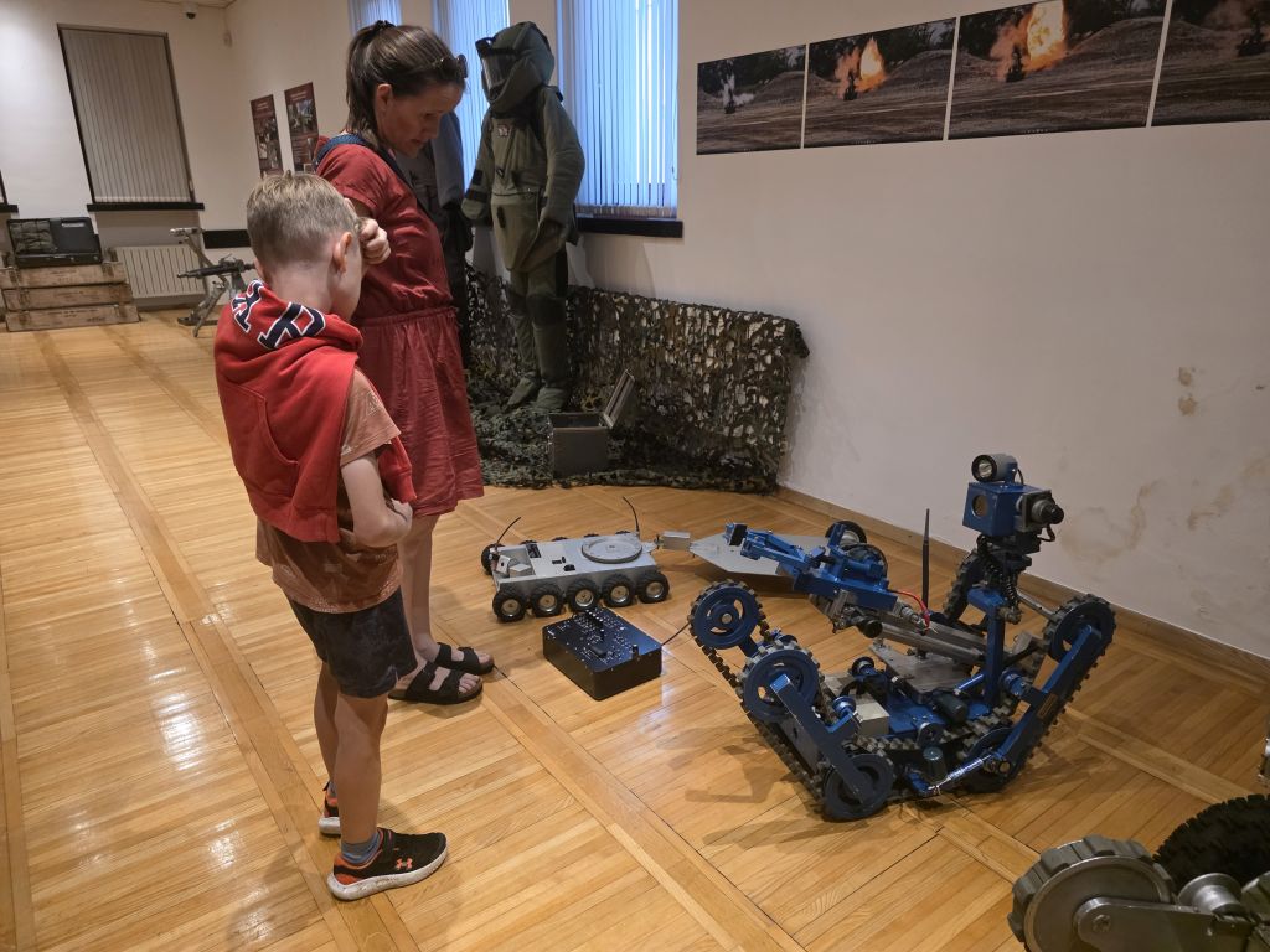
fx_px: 844
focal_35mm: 23
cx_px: 635
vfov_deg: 58.9
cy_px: 476
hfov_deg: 73.9
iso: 1000
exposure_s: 1/100
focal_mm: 6.3
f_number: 1.7
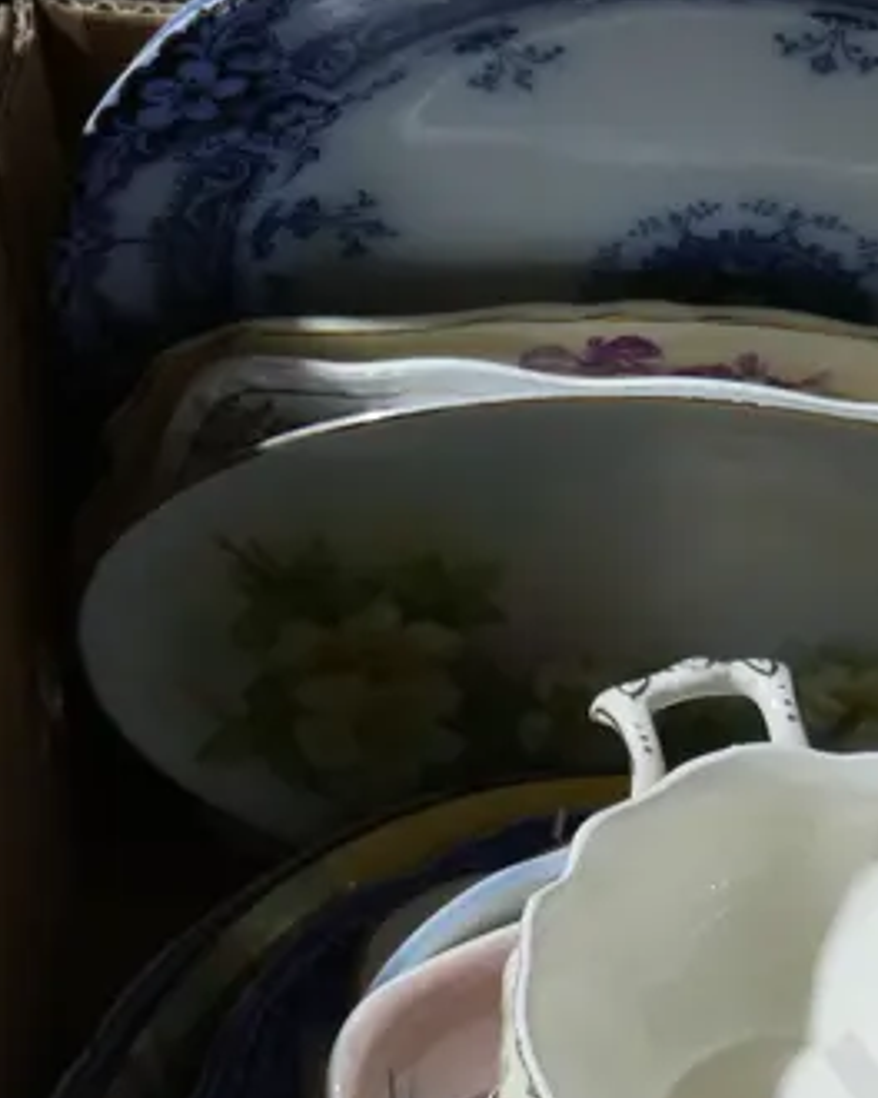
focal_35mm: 97
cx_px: 865
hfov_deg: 15.6
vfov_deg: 19.2
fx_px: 3151
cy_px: 1108
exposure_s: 1/60
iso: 400
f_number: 3.6
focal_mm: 16
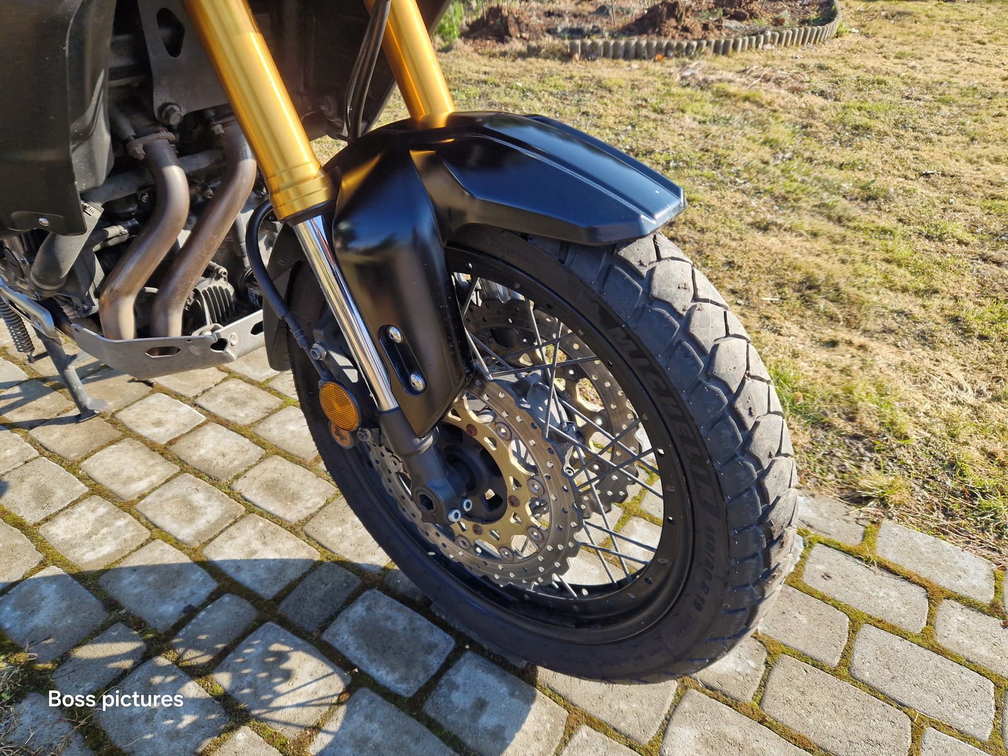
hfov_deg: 73.9
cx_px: 504
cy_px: 378
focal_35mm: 23
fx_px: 670
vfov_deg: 58.9
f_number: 1.8
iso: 50
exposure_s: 1/351
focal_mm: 5.4
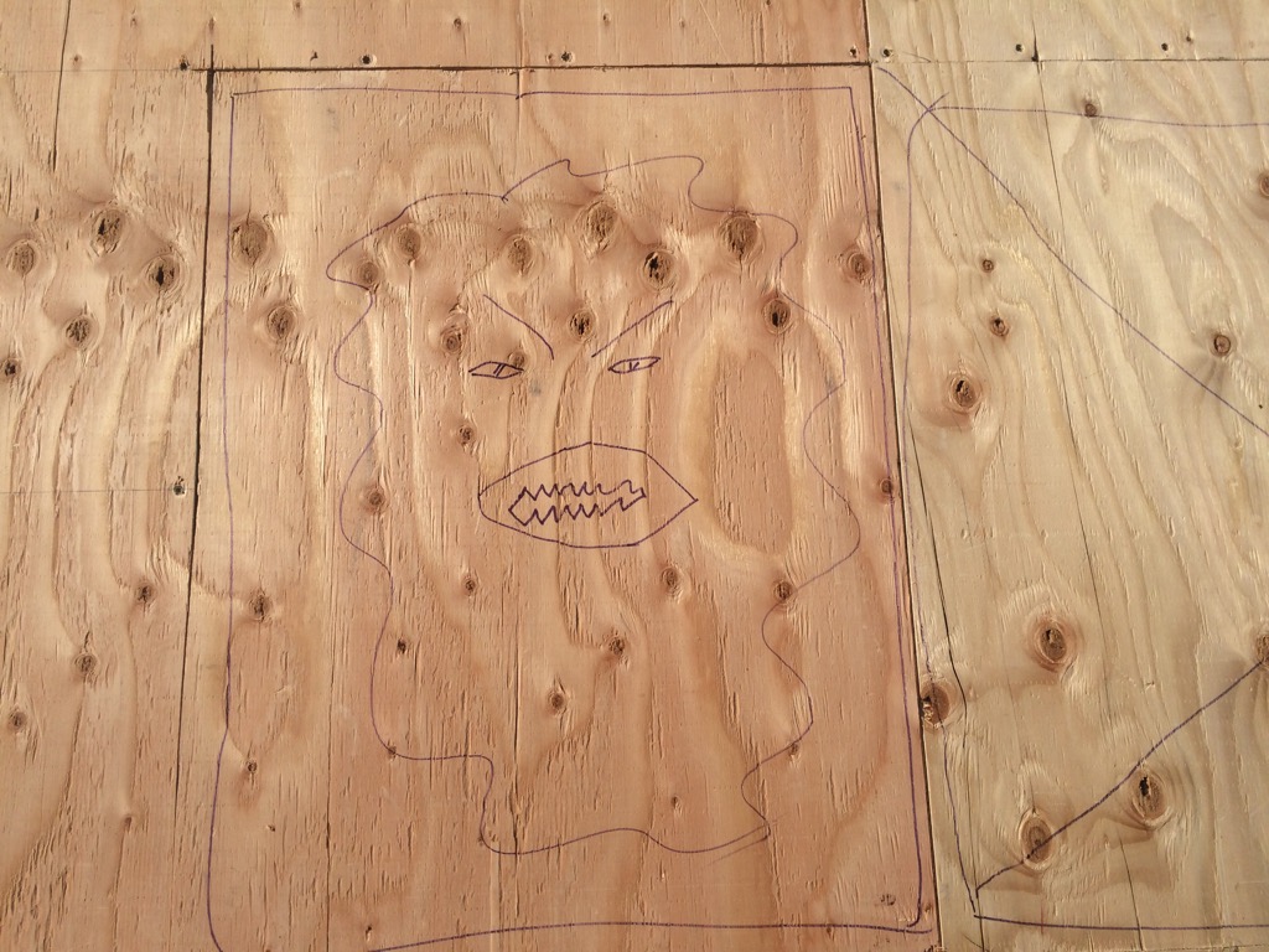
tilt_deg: -78.5
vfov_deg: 48.2
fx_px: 1063
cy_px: 476
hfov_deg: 61.7
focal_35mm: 29
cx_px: 634
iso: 32
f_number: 2.2
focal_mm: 4.15
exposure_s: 1/4566
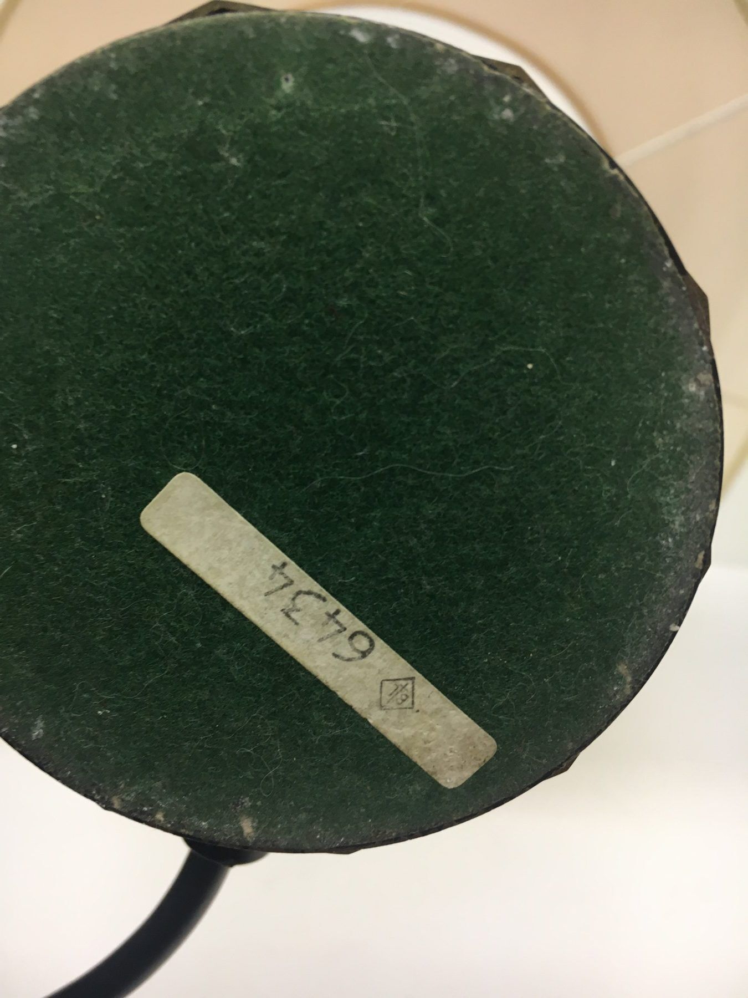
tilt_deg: -13.7
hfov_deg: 48.2
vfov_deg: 61.7
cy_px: 499
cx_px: 374
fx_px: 836
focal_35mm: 29
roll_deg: -2.6
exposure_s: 1/33
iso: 40
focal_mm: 4.15
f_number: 2.2
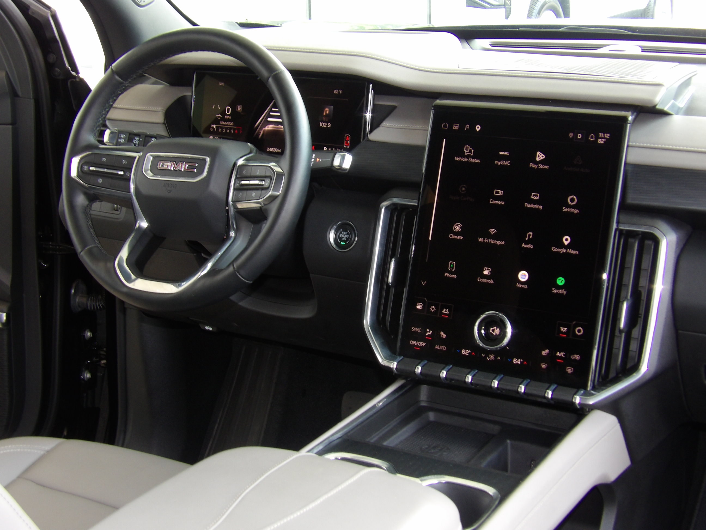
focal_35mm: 53
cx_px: 353
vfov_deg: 27.5
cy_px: 265
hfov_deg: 36.2
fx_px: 1081
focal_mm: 9.5
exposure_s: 1/28
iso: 200
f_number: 3.9
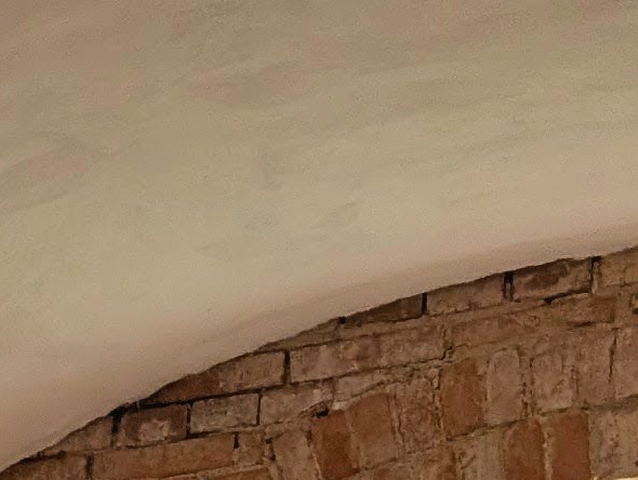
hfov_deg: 9.7
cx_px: -1152
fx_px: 3063
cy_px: 1505
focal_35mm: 166
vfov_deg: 7.7
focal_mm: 6.9
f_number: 1.68
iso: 27
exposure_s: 1/31.9
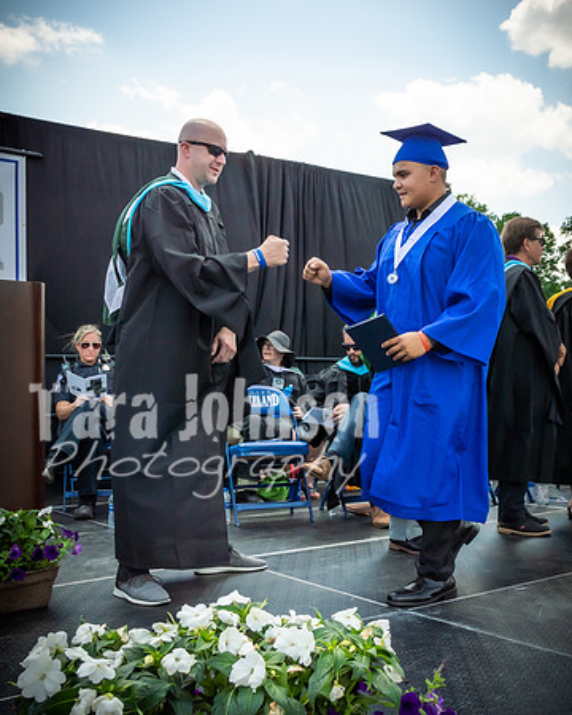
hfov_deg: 36.5
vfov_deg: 45.6
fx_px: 850
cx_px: 412
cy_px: 358
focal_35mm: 40
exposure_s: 1/800
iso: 200
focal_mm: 19
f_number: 7.1
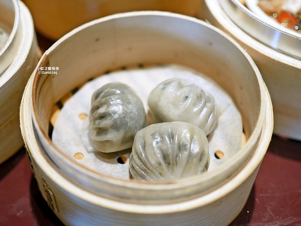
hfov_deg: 38.2
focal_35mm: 50
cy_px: 113
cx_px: 150
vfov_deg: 29.1
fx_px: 435
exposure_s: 1/100
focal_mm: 25
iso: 200
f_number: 1.8
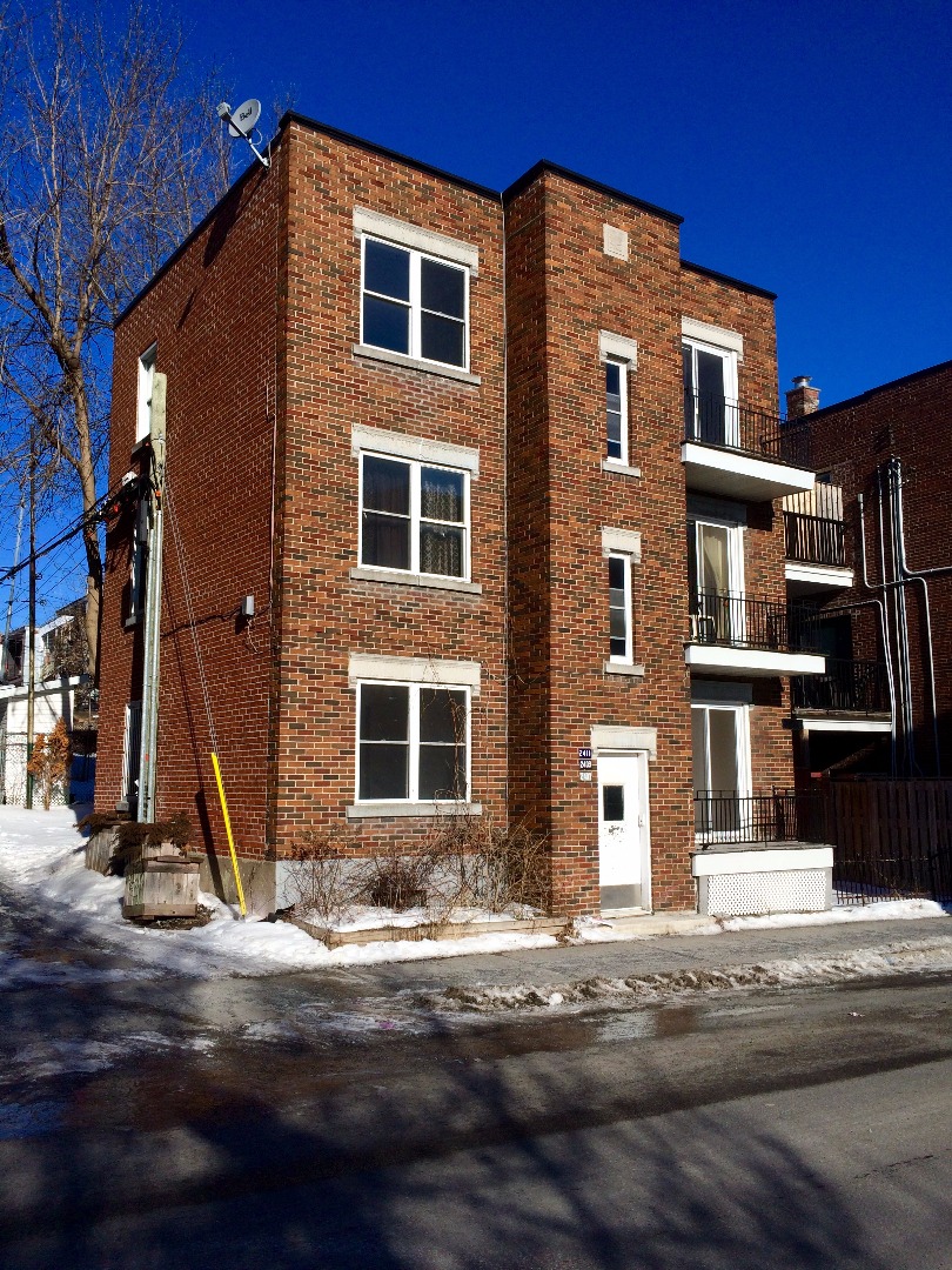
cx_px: 476
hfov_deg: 48.2
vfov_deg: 61.7
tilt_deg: +6.1
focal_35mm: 29
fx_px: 1063
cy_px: 635
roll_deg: +1.1
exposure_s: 1/3165
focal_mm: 4.15
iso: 32
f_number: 2.2
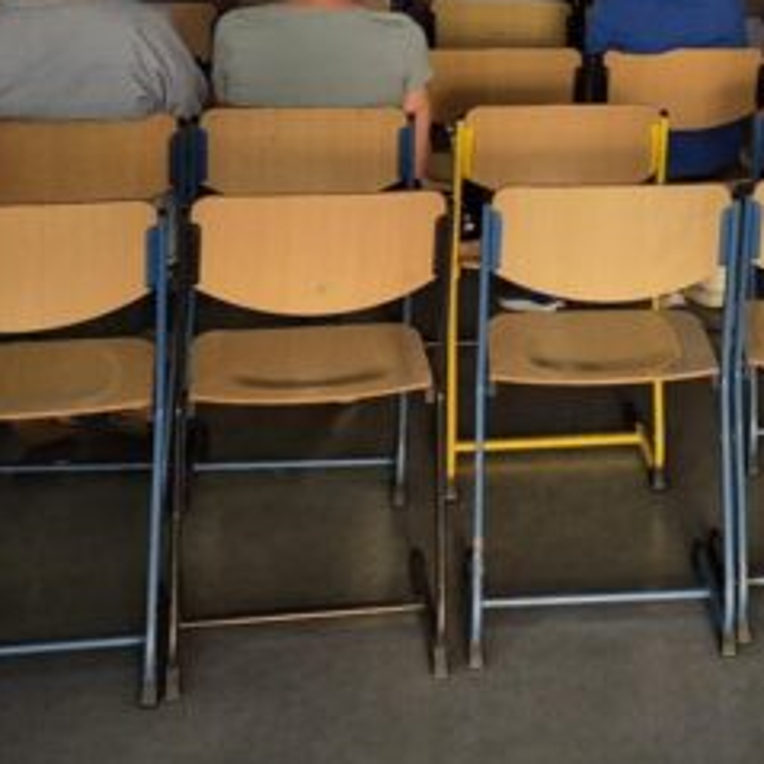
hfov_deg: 19.1
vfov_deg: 18.5
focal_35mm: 87
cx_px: 838
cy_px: -230
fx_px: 2172
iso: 320
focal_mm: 5.4
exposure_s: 1/120
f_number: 1.8
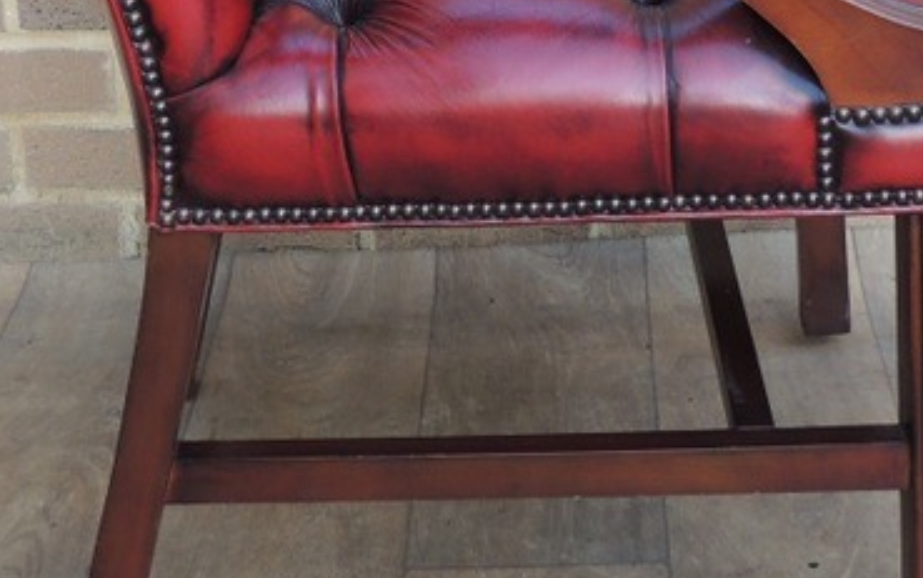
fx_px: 2441
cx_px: 468
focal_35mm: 97
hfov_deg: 21.4
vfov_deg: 13.4
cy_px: 33
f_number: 3.2
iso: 100
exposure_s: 1/50
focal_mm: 5.8
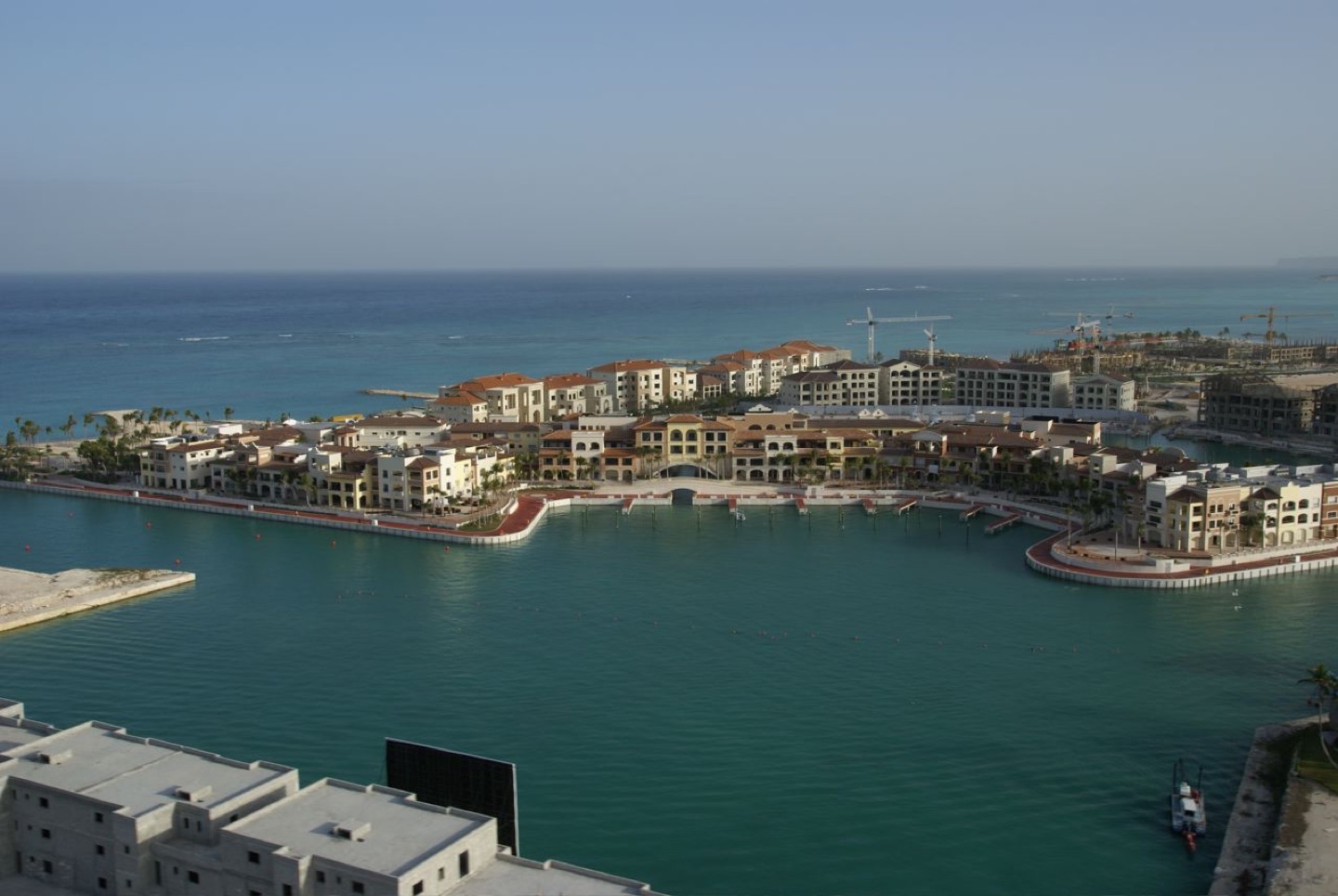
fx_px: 1228
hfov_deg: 57.2
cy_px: 448
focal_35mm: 33
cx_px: 669
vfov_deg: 40.1
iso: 100
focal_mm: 22
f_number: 10
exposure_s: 1/160
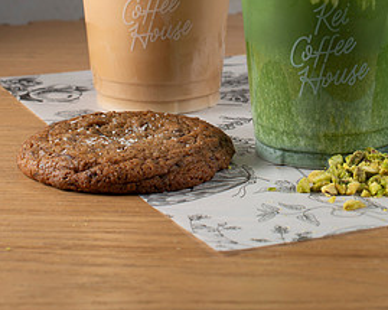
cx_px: 318
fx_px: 1400
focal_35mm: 122
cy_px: 20
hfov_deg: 15.7
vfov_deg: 12.5
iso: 64
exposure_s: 1/160
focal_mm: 50
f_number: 8
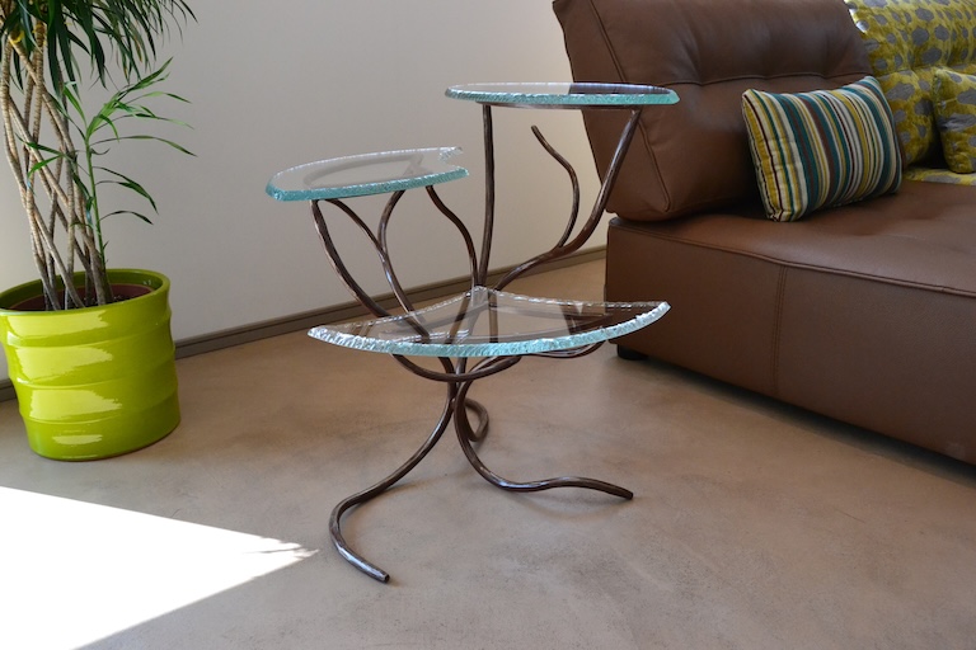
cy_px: 325
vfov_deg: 43.6
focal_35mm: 30
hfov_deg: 61.9
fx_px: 813
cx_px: 488
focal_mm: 20
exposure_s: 1/500
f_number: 6.3
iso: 2500
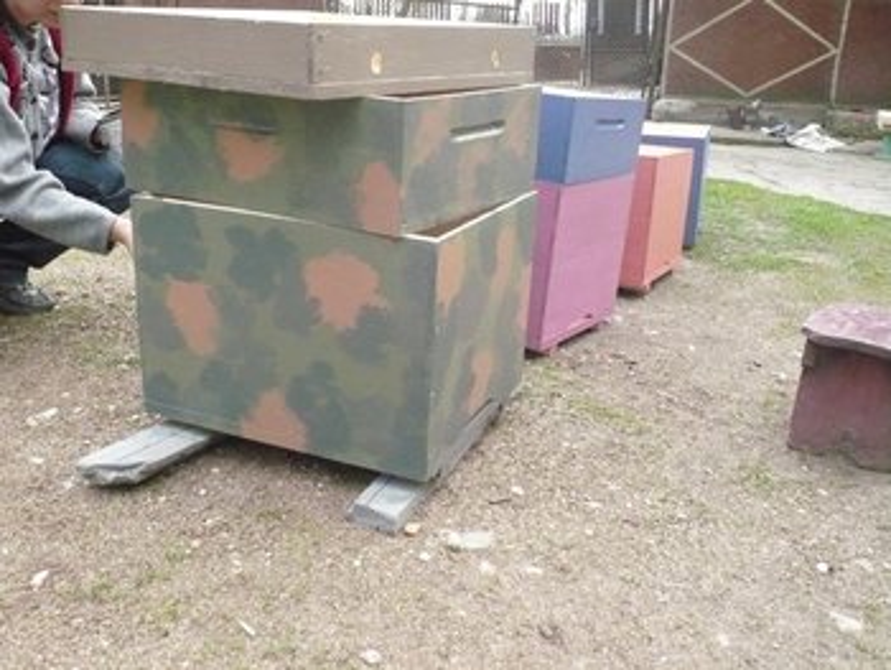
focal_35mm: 35
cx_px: 446
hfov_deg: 52.6
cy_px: 335
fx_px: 902
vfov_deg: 40.7
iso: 800
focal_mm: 5.8
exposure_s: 1/200
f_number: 8
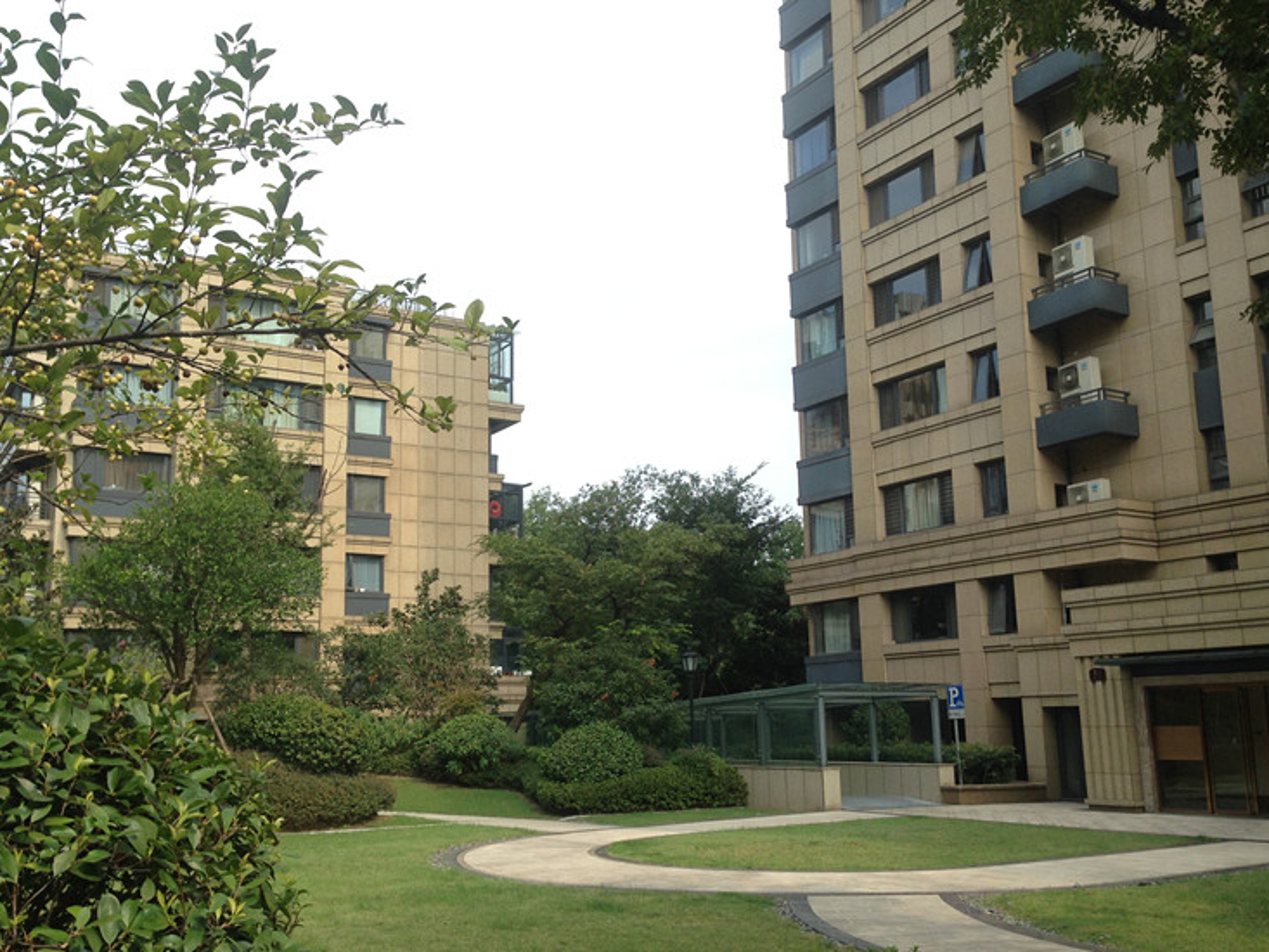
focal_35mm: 36
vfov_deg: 39.6
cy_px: 518
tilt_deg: +8.9
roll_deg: -0.1
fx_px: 1320
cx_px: 620
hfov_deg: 51.3
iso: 50
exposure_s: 1/653
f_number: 2.4
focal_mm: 4.12
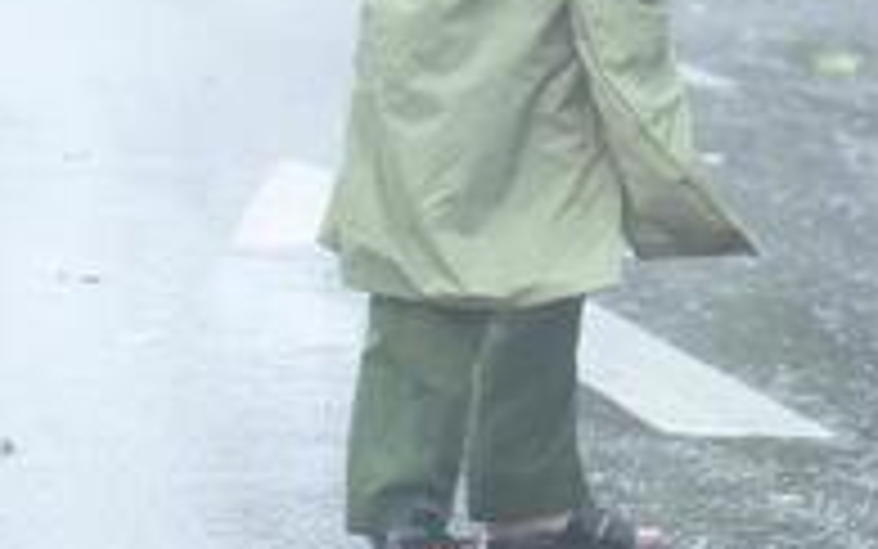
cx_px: 1360
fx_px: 7013
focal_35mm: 293
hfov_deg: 7.0
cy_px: -162
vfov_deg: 4.5
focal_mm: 70
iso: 640
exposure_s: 1/320
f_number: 4
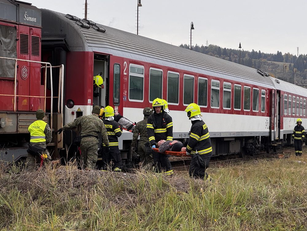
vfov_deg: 19.2
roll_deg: -0.6
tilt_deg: +0.2
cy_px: 116
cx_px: 154
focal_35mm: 77
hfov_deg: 25.3
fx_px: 683
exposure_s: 1/147
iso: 25
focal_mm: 9
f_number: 2.8
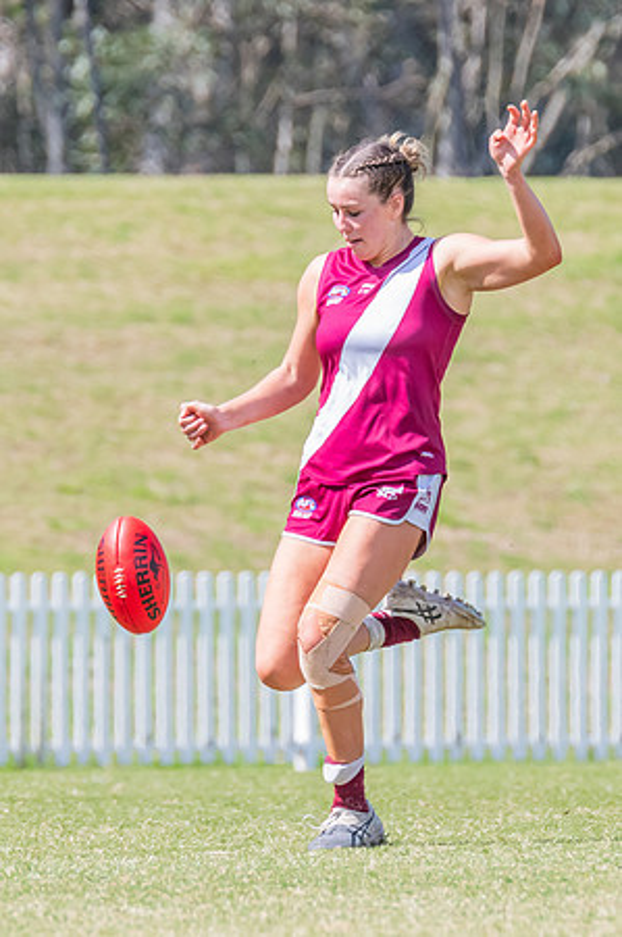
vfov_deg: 2.3
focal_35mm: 887
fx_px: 23041
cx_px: 330
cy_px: 437
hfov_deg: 1.5
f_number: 9
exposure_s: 1/1250
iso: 800
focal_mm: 420
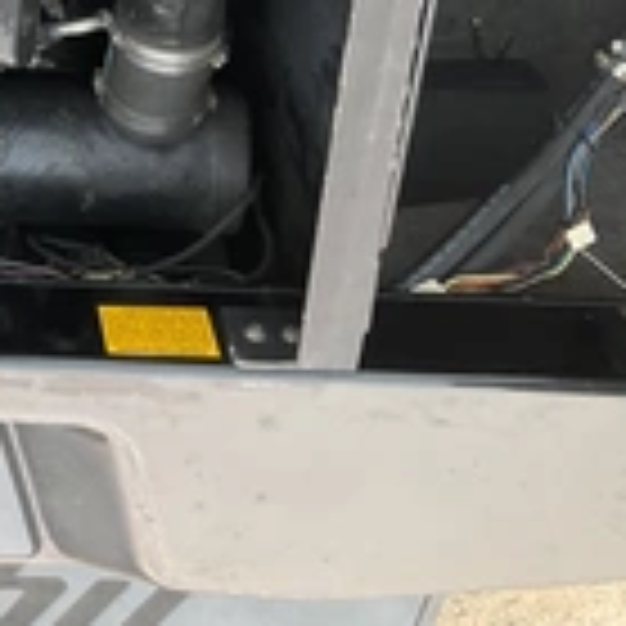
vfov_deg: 22.2
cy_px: -45
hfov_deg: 21.0
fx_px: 1514
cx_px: -212
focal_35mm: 74
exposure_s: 1/123
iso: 20
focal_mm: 3
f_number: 1.8
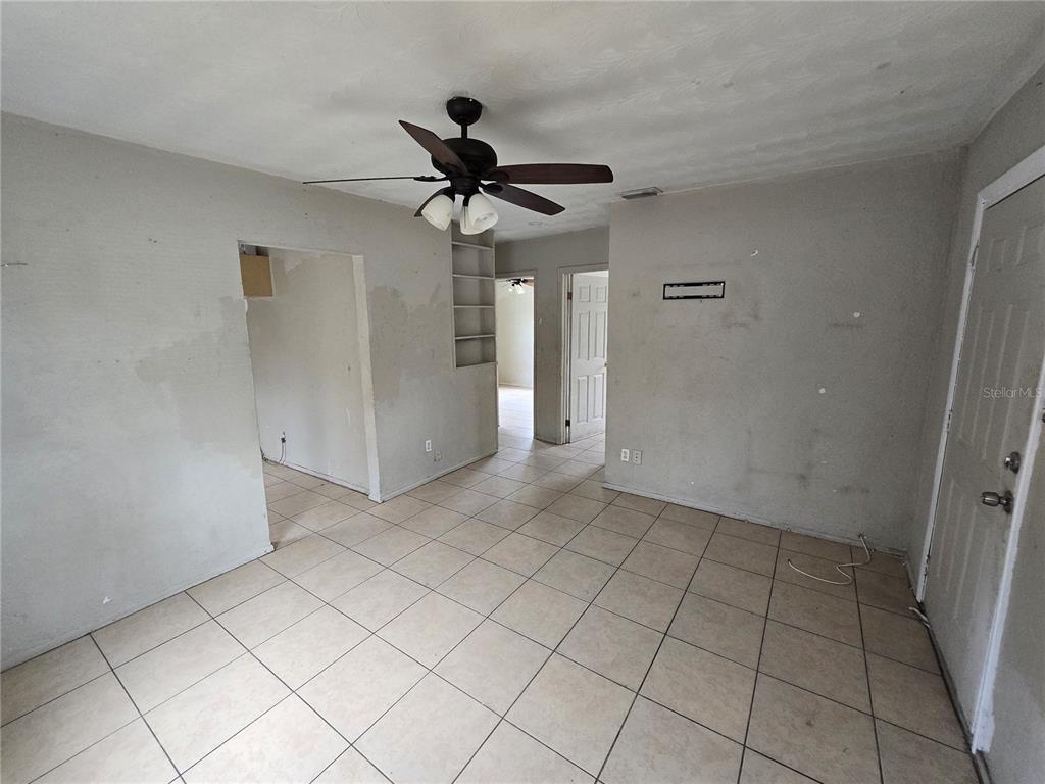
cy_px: 392
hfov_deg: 106.2
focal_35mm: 13
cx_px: 522
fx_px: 392
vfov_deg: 89.9
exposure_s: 1/100
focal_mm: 2.2
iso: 200
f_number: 2.2
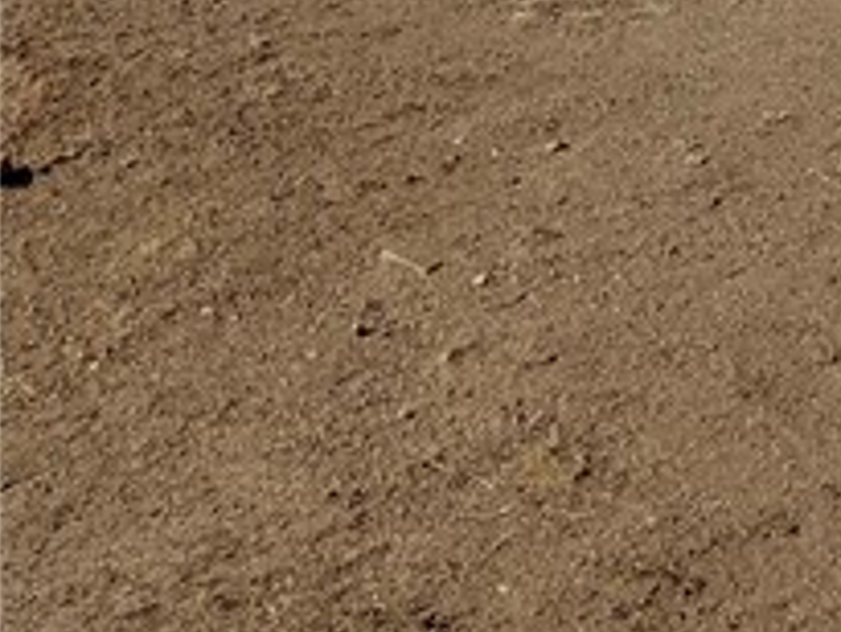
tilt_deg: -3.0
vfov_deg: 10.9
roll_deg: -1.9
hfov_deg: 12.4
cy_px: -759
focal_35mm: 120
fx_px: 2917
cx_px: 2096
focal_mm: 6.76
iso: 100
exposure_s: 1/32258
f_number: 1.78
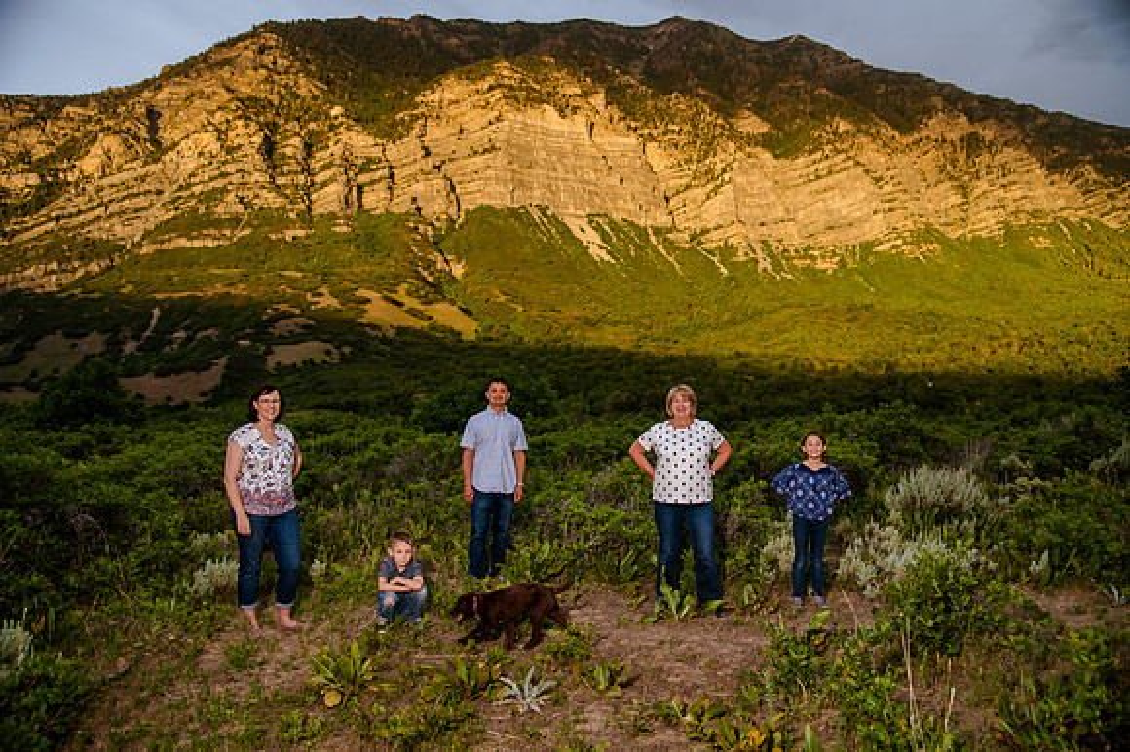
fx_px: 941
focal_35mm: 30
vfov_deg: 43.6
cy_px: 376
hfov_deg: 62.0
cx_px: 565
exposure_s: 1/320
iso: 2000
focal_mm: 30
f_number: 4
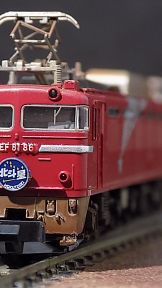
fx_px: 1108
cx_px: 54
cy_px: 143
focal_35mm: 145
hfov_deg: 8.4
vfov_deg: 14.8
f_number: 5
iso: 400
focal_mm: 23.4
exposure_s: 1/13
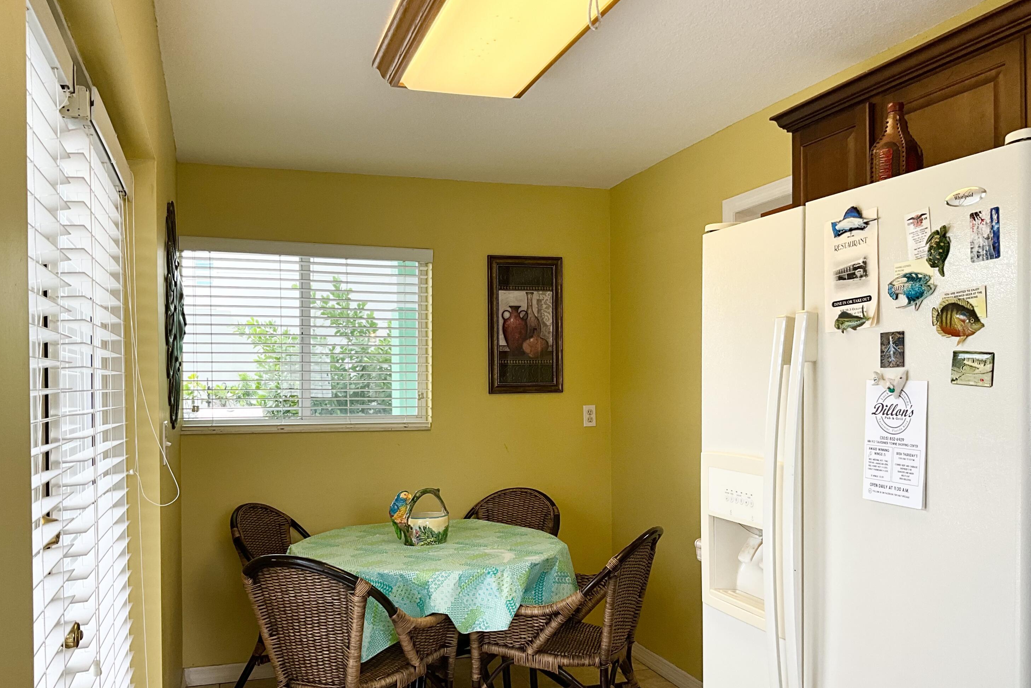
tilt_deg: -0.5
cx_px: 502
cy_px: 391
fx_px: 888
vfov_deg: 42.2
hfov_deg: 60.3
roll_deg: +0.6
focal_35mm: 31
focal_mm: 3
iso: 32
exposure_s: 1/122
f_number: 1.8
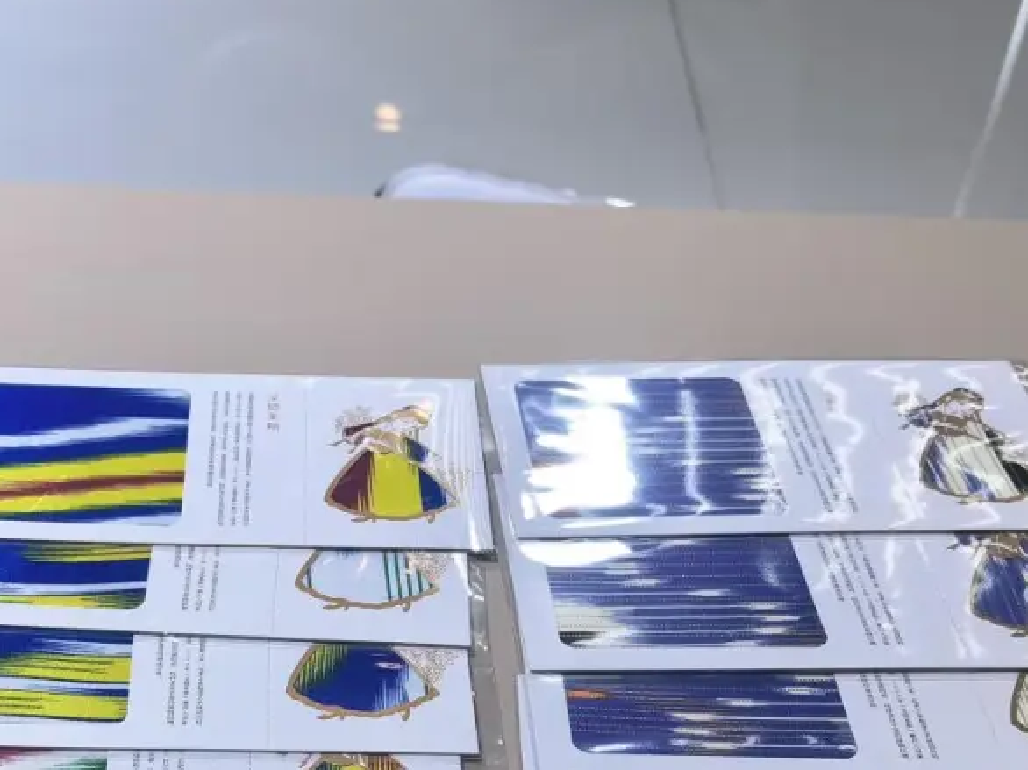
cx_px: 253
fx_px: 1751
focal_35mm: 59
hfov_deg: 32.1
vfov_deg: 24.2
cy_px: 672
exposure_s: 1/230
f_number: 2
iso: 50
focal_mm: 6.98
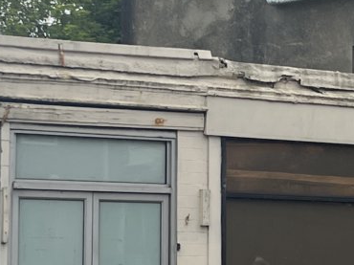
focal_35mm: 144
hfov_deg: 13.7
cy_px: 143
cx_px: 188
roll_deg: -2.6
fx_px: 1472
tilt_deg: +5.2
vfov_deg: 10.3
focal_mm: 5.7
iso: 50
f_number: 1.5
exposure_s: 1/8696
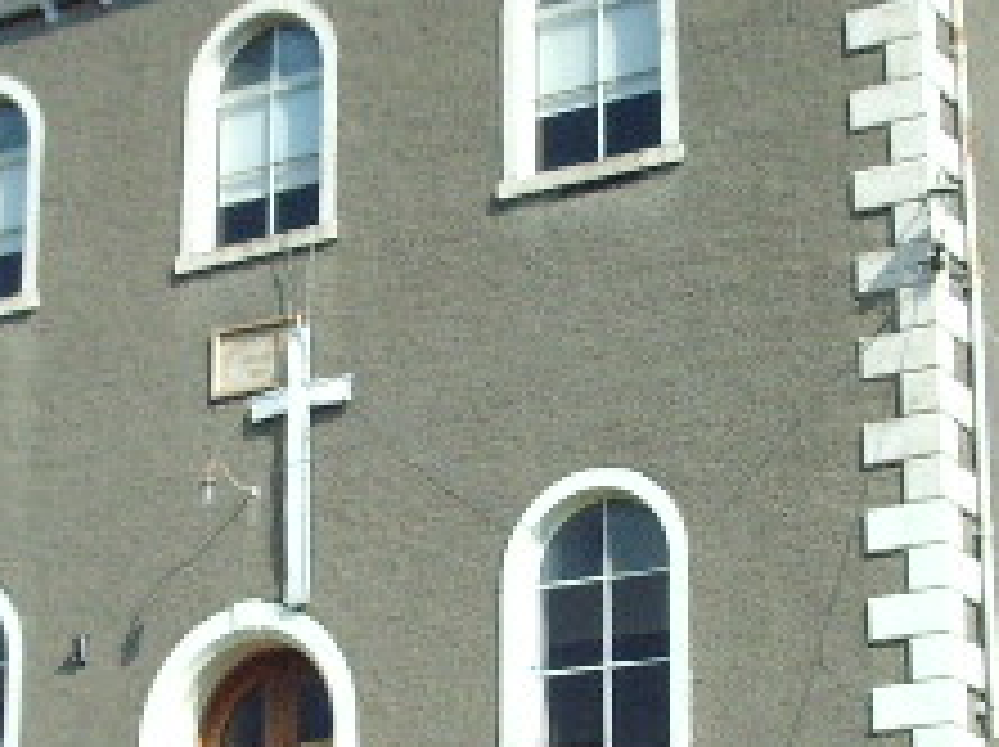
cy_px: 450
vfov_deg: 14.6
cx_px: 378
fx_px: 2912
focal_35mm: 101
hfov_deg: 19.4
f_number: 4.3
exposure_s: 1/1500
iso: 400
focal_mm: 5.8
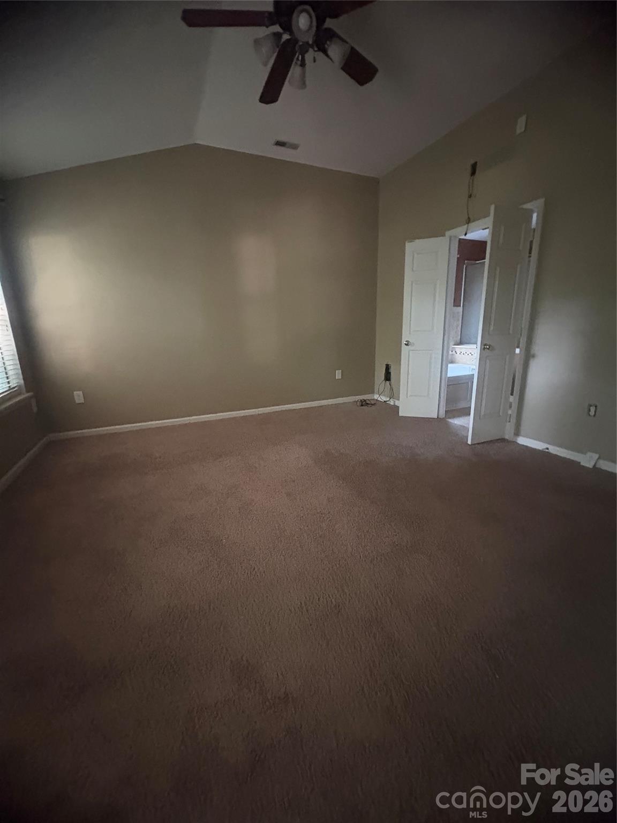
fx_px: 333
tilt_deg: -13.2
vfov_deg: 102.1
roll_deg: +2.0
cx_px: 308
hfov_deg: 85.7
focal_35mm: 14
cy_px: 412
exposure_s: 1/30
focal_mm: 2.22
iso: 1600
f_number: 2.2
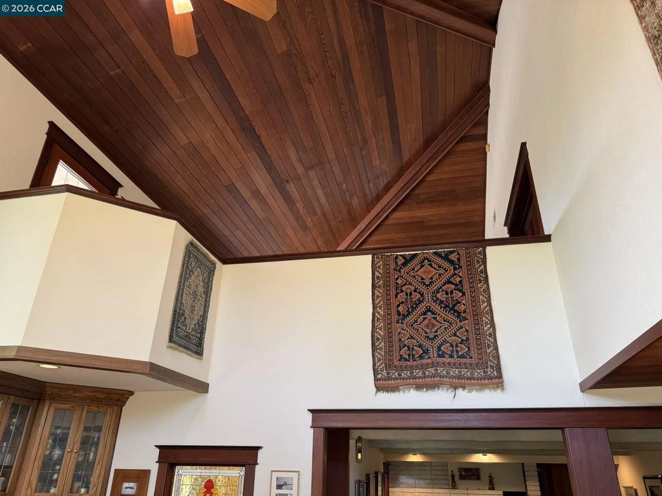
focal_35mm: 24
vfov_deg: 56.8
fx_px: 459
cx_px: 331
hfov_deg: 71.6
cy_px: 248
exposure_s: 1/60
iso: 160
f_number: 1.78
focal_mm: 6.76
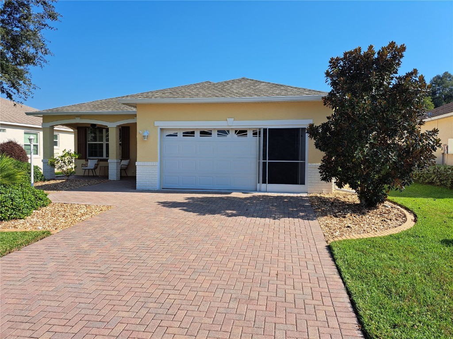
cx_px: 226
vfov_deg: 56.8
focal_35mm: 24
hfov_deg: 71.6
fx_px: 314
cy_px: 170
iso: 50
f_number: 1.8
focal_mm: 5.23
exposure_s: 1/1332
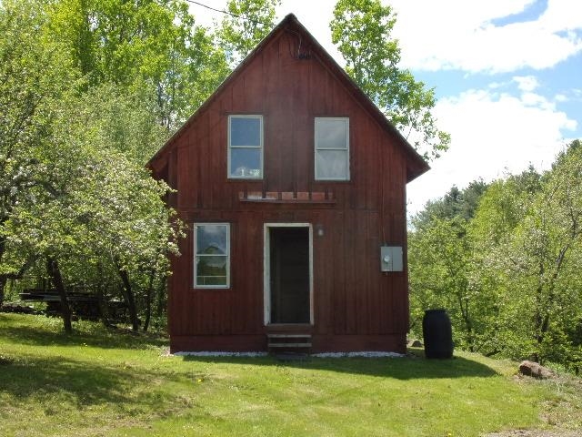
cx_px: 291
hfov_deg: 41.2
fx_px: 773
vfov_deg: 31.5
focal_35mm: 46
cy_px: 218
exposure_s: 1/400
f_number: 4.1
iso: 80
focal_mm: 8.3
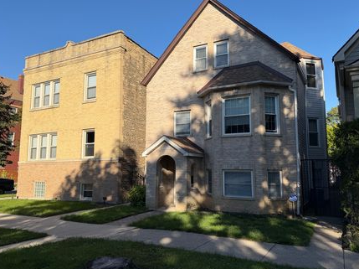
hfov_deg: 63.5
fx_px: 290
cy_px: 130
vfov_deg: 49.7
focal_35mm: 28
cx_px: 185
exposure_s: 1/4405
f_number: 1.78
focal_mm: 6.76
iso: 80
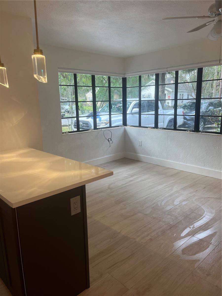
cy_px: 148
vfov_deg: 67.3
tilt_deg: -12.1
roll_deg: +1.0
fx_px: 222
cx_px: 111
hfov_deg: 53.1
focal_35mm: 26
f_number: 1.6
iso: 40
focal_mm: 5.1
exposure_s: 1/120
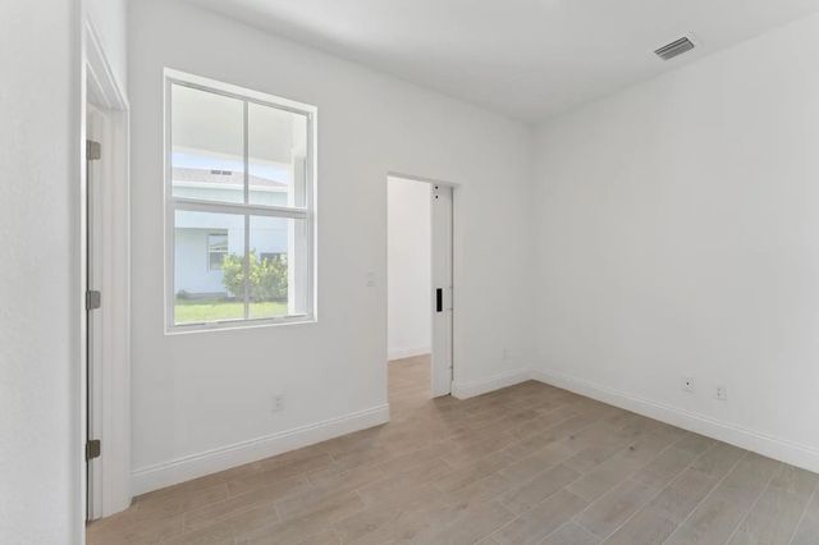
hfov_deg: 104.3
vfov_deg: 81.1
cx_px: 410
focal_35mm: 14
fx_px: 318
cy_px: 272
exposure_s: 1/5
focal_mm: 14
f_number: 8
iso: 160
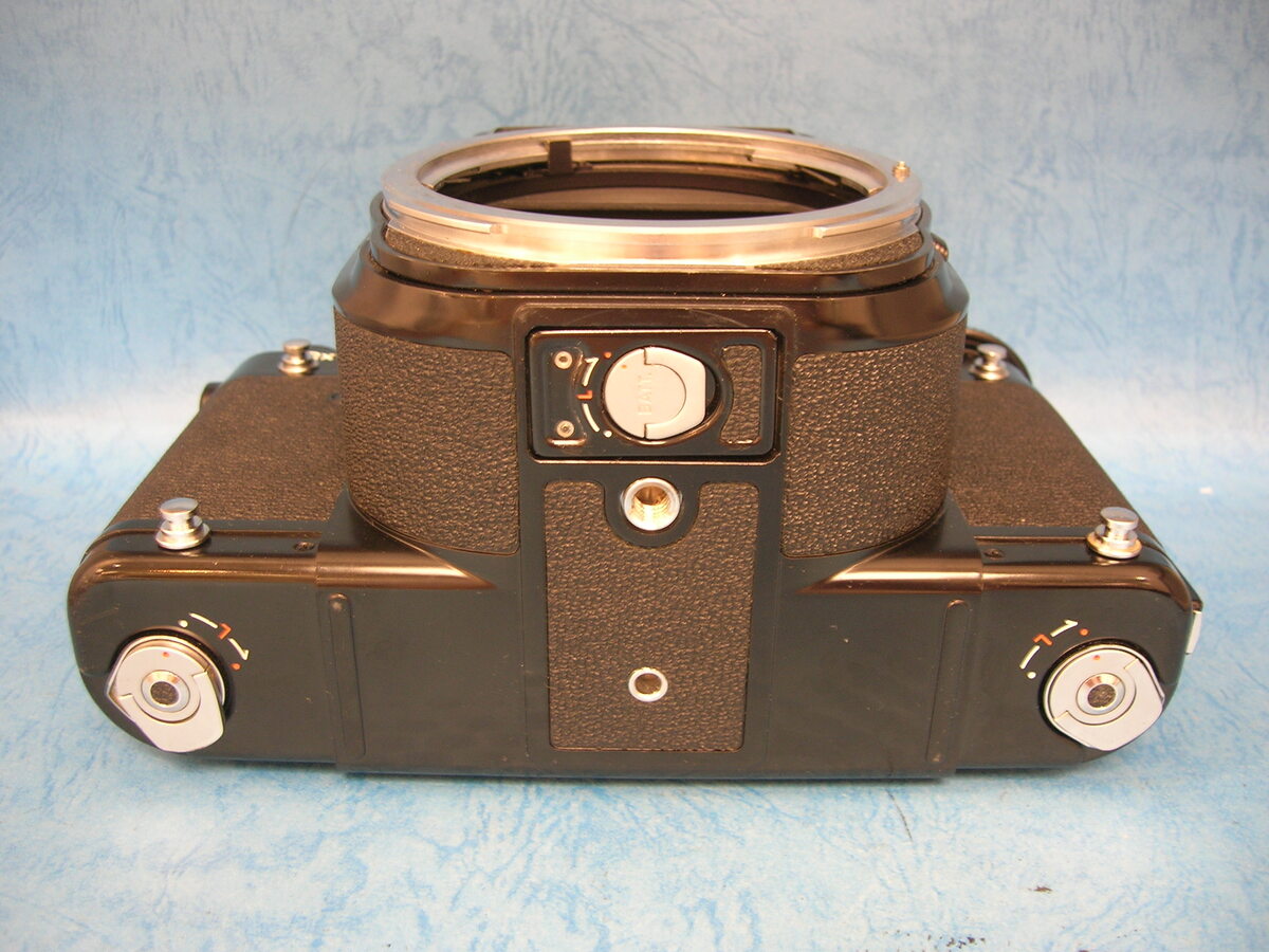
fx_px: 1246
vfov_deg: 41.8
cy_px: 476
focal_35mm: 34
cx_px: 634
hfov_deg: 54.0
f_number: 2.9
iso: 51
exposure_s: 1/3.9
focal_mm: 5.7
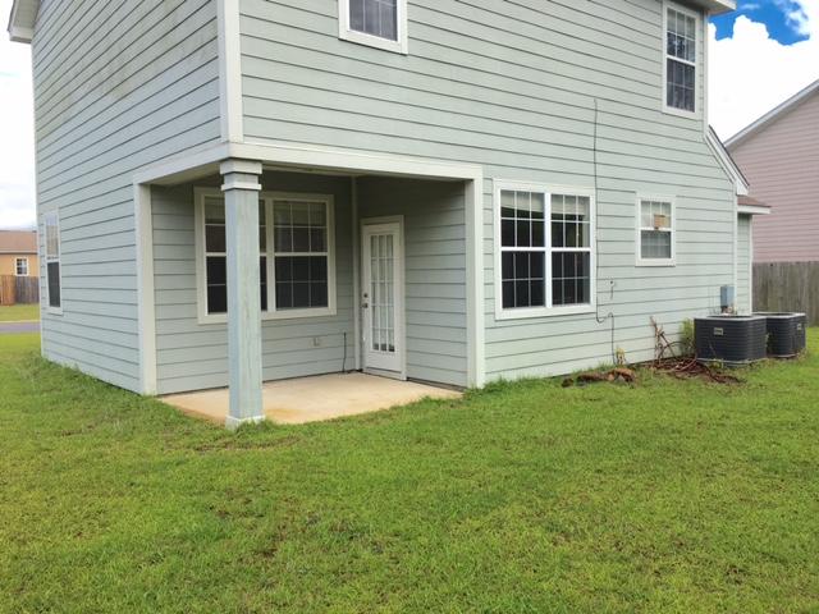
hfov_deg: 61.7
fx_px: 686
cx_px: 410
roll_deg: +0.8
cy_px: 307
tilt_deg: -2.2
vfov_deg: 48.2
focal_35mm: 29
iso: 25
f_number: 2.2
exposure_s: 1/718
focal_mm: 4.15
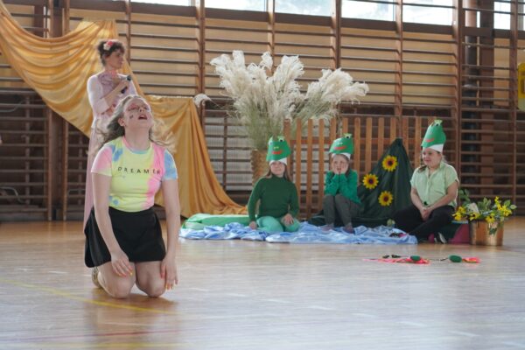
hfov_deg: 27.7
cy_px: 175
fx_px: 1065
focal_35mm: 73
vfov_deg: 18.7
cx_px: 262
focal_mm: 73
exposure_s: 1/160
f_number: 4
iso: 1600
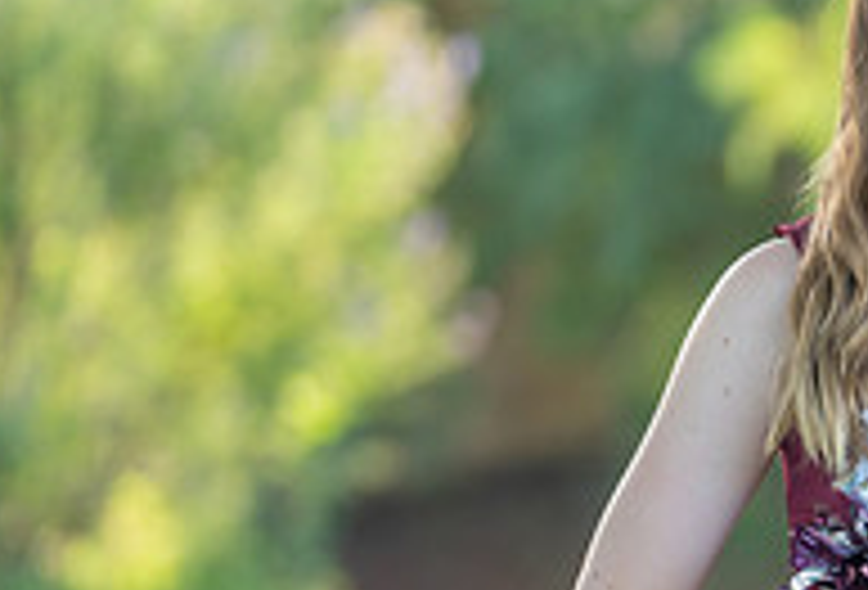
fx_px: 10207
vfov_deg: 3.3
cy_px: 428
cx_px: 1060
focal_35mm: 421
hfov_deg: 4.9
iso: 320
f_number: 2.8
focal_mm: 123
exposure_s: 1/320
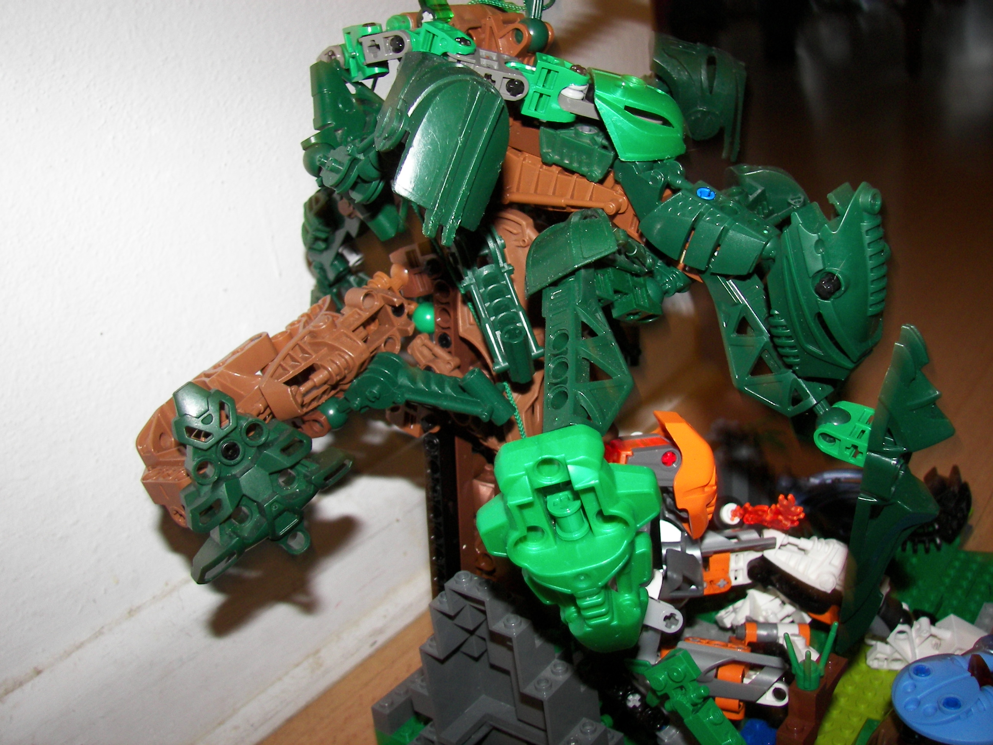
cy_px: 372
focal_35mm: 36
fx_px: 1033
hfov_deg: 51.4
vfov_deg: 39.7
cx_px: 496
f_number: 2.8
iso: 100
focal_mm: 6
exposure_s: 1/30
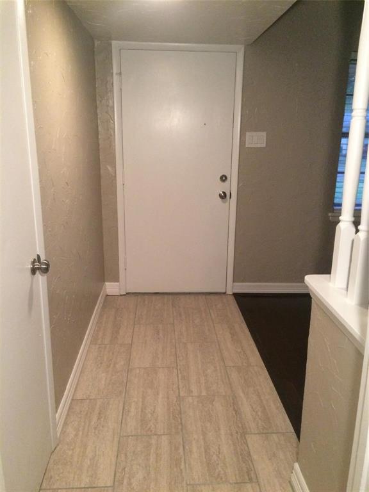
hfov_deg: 48.2
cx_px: 184
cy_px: 246
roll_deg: +1.5
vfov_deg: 61.7
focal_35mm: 29
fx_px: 412
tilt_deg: -15.7
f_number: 2.2
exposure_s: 1/20
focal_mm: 4.15
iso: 320
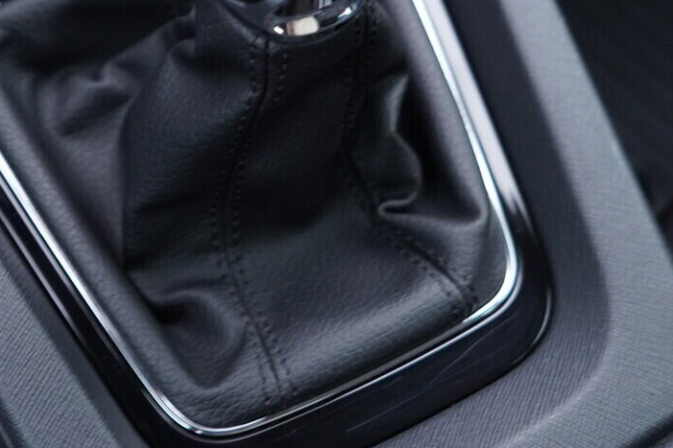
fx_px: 1383
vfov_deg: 18.2
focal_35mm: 74
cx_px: 226
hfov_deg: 27.2
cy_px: 59
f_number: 2.8
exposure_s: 1/40
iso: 400
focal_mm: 24
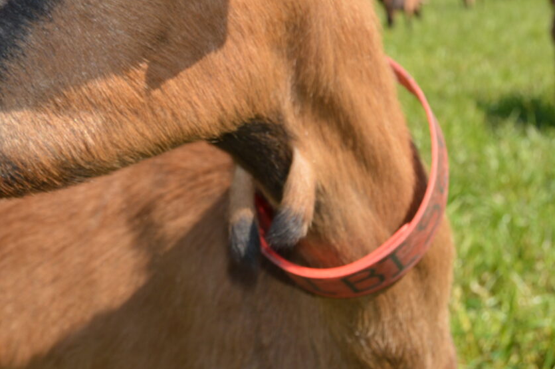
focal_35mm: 70
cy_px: 43
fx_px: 1078
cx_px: 135
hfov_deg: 28.4
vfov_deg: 19.1
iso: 100
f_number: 7.1
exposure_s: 1/200
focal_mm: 24
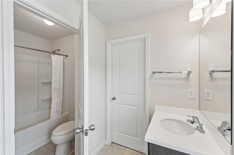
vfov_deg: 74.3
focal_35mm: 16
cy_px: 78
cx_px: 117
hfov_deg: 97.5
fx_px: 103
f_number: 8
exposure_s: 1/20
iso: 320
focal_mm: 15.8
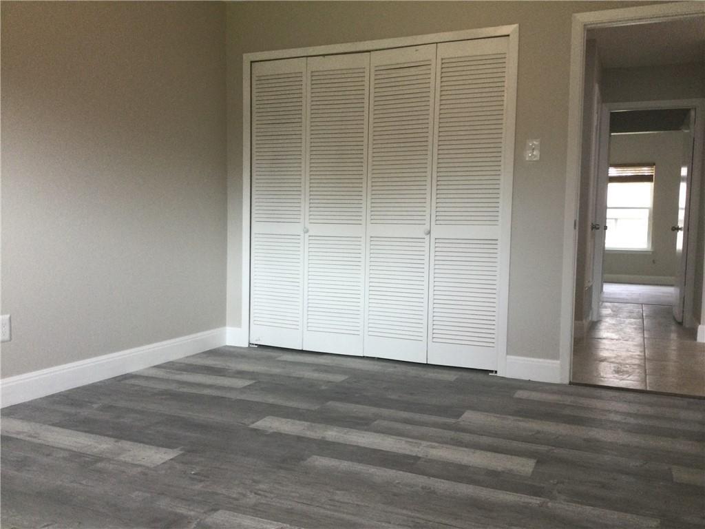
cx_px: 352
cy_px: 264
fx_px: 631
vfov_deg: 45.4
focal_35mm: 31
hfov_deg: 58.4
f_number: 2.4
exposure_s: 1/30
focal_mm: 3.3
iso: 40
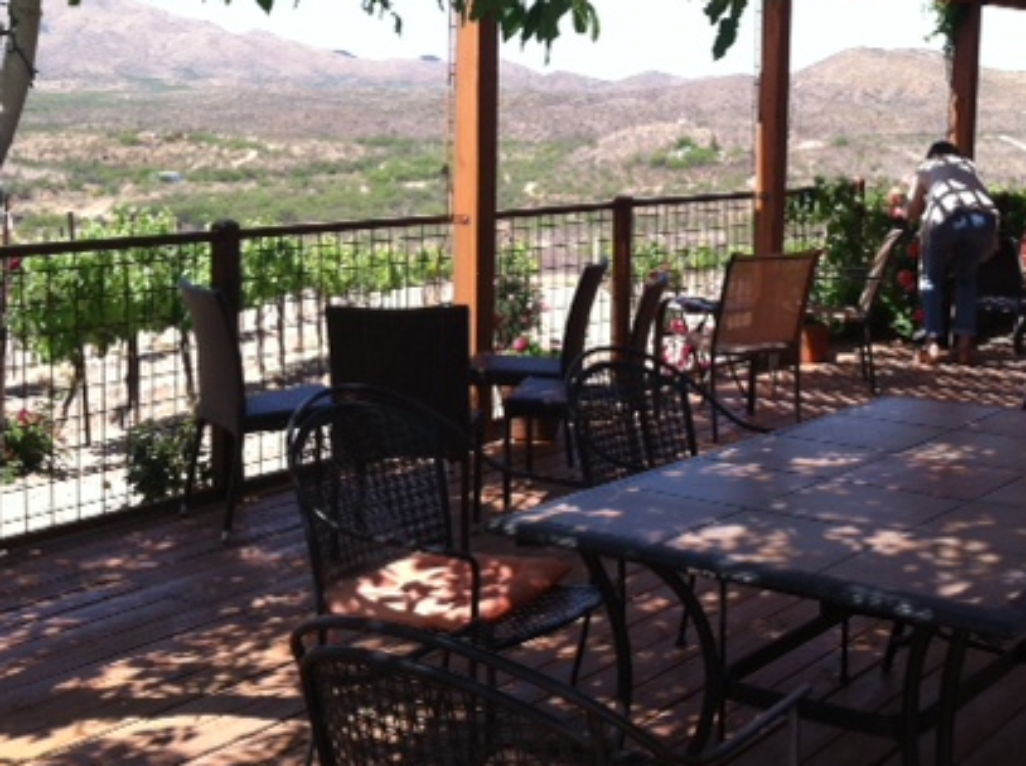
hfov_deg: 34.8
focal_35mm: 55
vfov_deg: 26.3
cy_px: 247
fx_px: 1628
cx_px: 635
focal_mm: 3.85
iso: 80
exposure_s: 1/526
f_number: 2.8
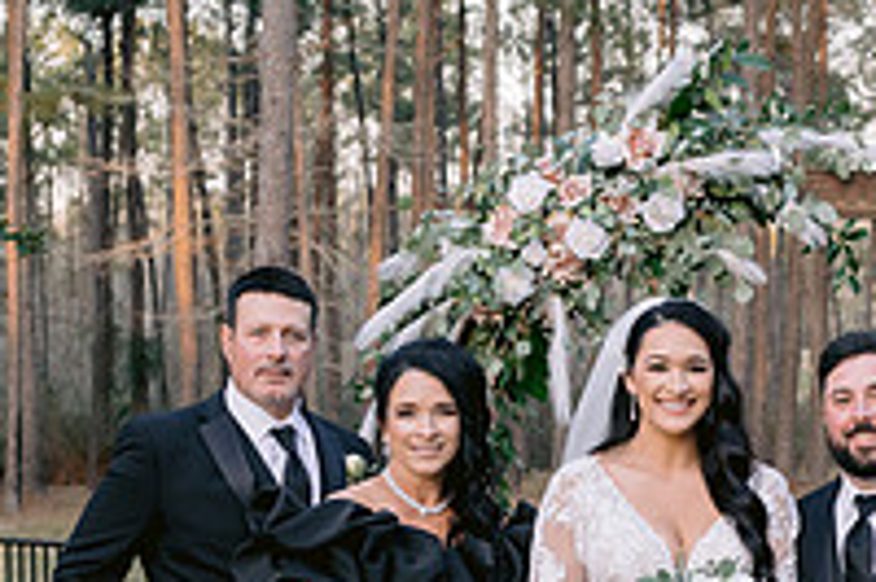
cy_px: 646
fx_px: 2723
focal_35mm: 112
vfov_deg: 12.0
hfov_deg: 18.0
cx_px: 762
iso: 400
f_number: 3.5
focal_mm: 35
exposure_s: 1/160
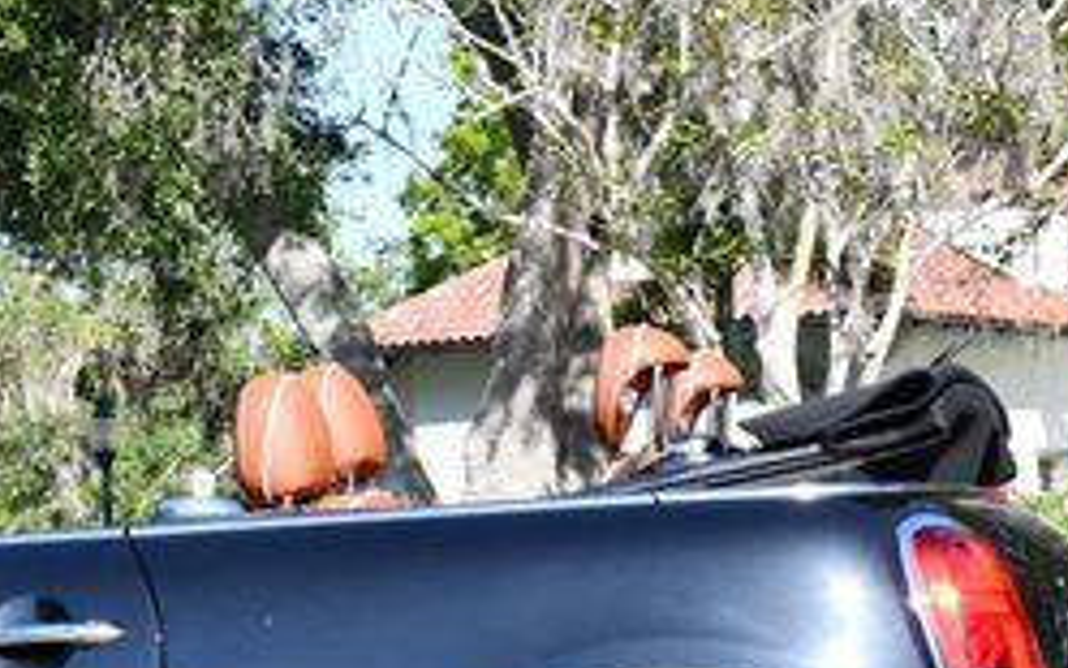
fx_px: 3988
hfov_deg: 15.0
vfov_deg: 9.5
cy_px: 543
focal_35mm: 137
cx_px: -39
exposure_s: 1/250
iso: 200
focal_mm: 26
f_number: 7.1
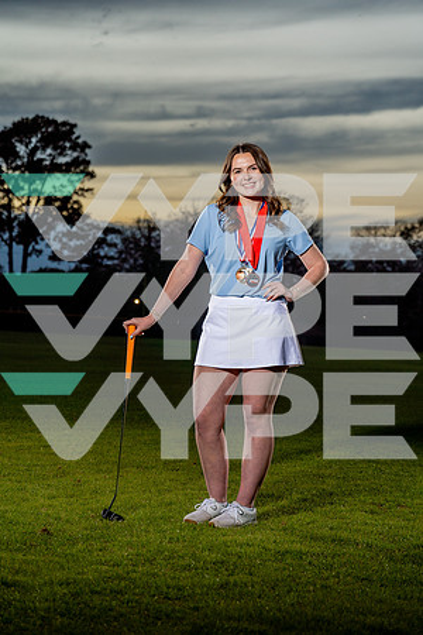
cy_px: 318
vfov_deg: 28.8
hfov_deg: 19.5
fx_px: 1234
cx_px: 212
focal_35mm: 70
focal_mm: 70
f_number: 4
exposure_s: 1/250
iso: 400
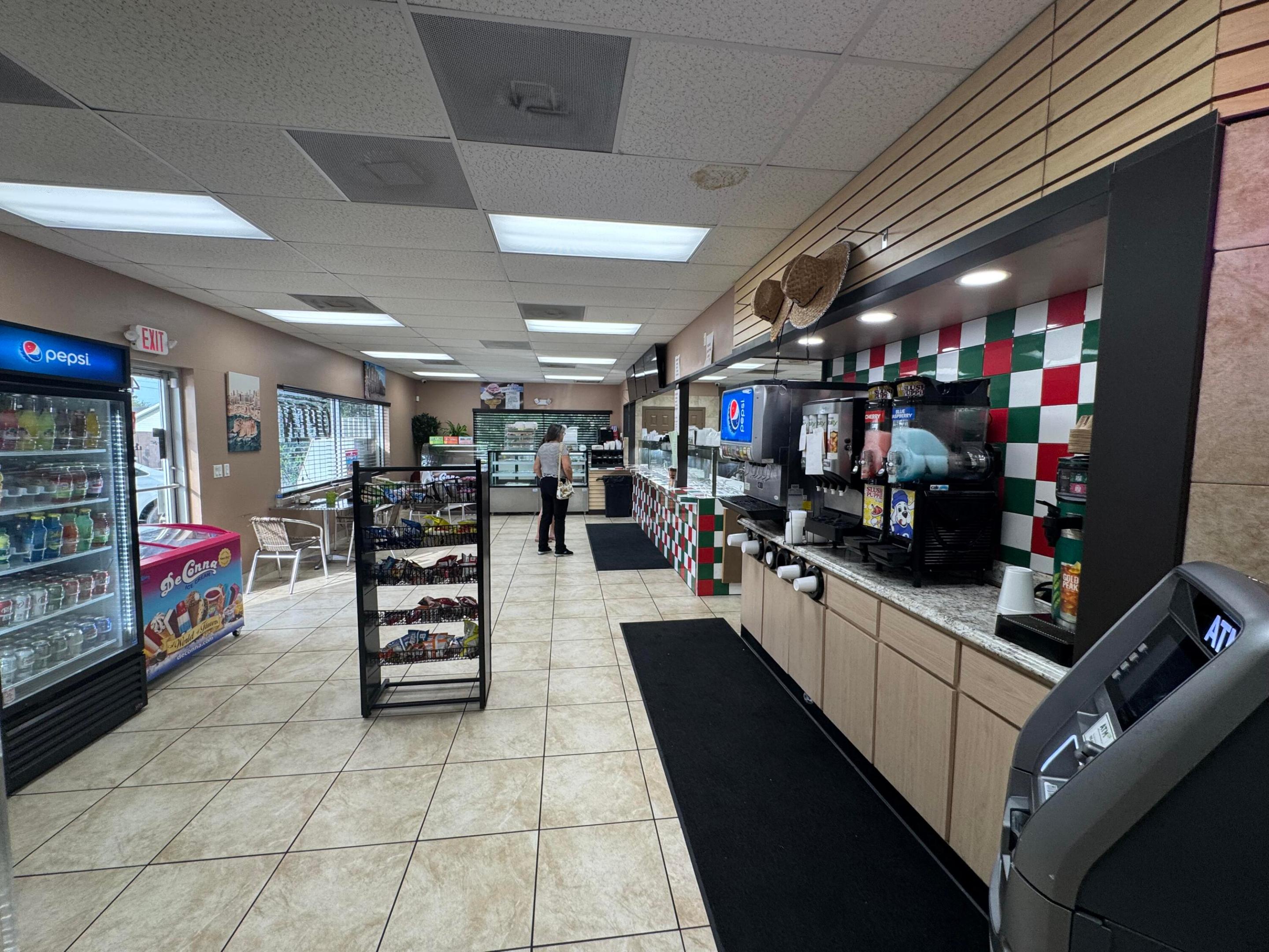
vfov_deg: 85.7
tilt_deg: -4.7
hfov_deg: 102.1
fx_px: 513
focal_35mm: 14
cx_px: 634
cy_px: 476
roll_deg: -1.0
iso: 100
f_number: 2.2
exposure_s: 1/120
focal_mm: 2.22
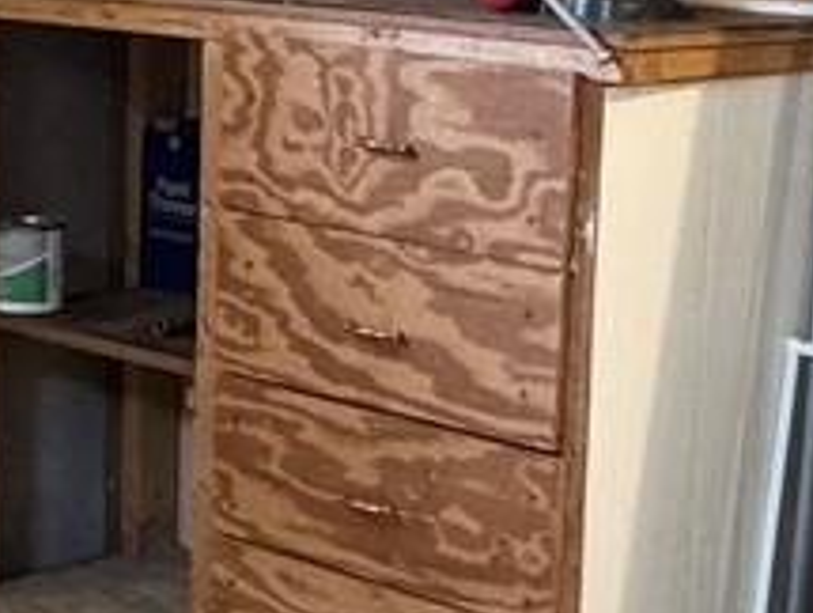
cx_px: 435
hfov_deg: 18.9
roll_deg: -2.9
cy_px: 227
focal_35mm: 104
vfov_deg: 14.3
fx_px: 2447
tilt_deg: -9.7
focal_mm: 2.22
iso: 320
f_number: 2.2
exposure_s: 1/60
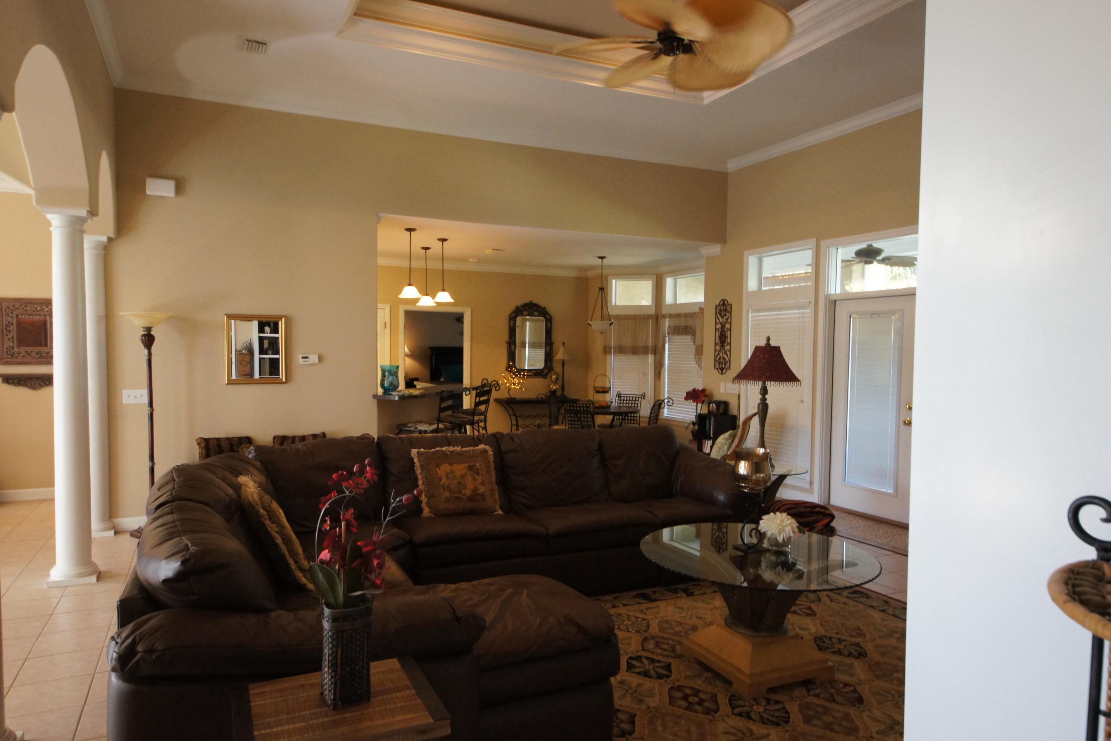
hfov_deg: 74.8
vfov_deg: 54.1
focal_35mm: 24
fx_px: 726
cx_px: 536
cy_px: 374
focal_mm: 15
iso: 1600
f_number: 8
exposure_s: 1/40
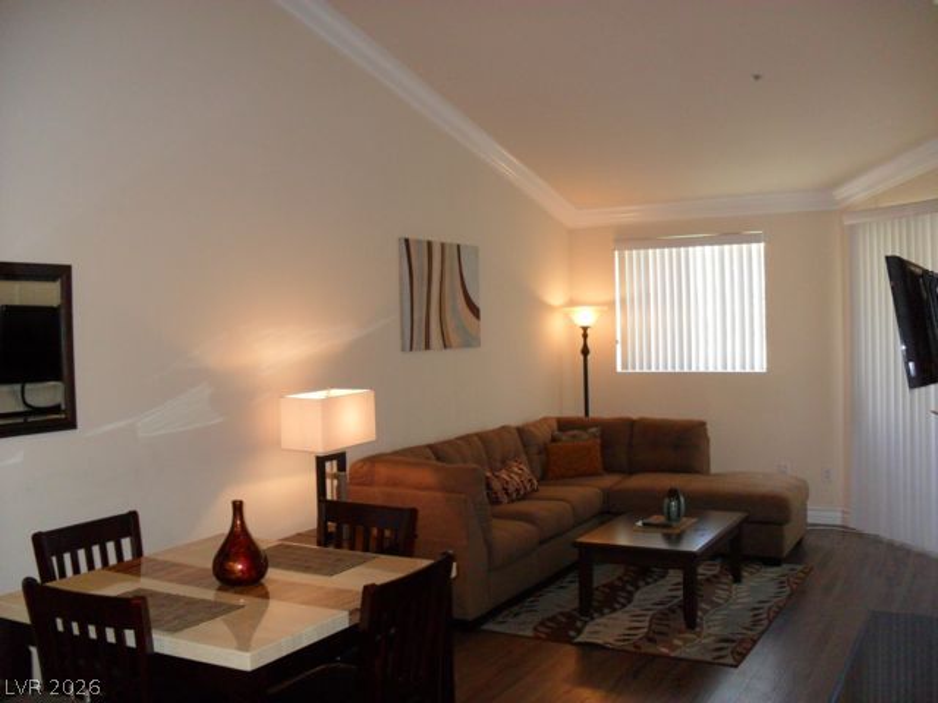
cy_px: 352
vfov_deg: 40.7
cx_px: 469
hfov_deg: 52.6
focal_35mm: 35
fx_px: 948
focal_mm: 6.3
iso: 200
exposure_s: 1/45
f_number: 3
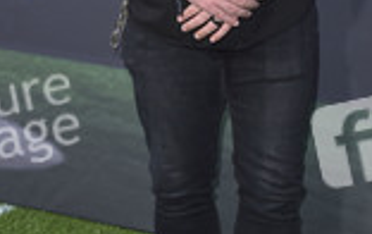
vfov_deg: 8.1
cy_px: 12
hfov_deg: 12.9
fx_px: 1645
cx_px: 218
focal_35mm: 162
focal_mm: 62
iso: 320
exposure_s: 1/250
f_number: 6.3
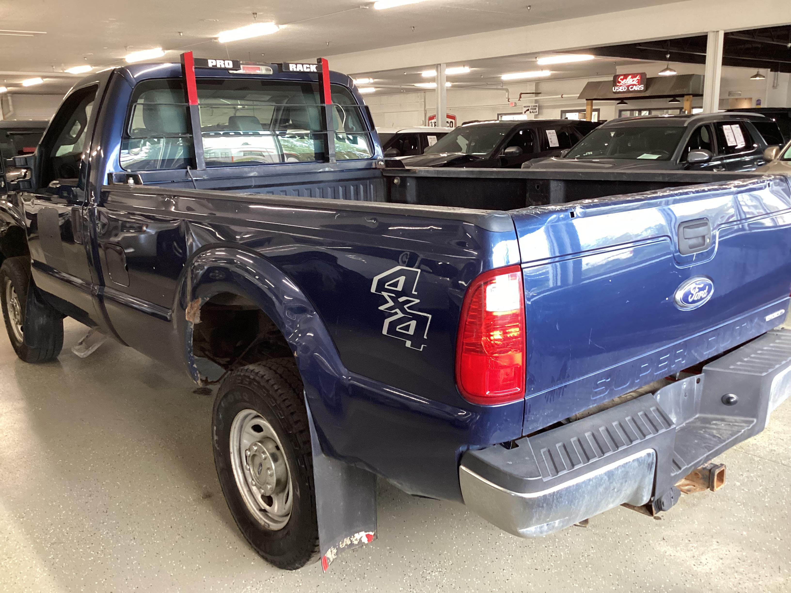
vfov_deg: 45.4
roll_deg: +1.6
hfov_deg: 58.4
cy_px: 296
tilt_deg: -15.3
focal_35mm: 31
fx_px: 708
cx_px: 396
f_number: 2.4
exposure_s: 1/60
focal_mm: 3.3
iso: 250
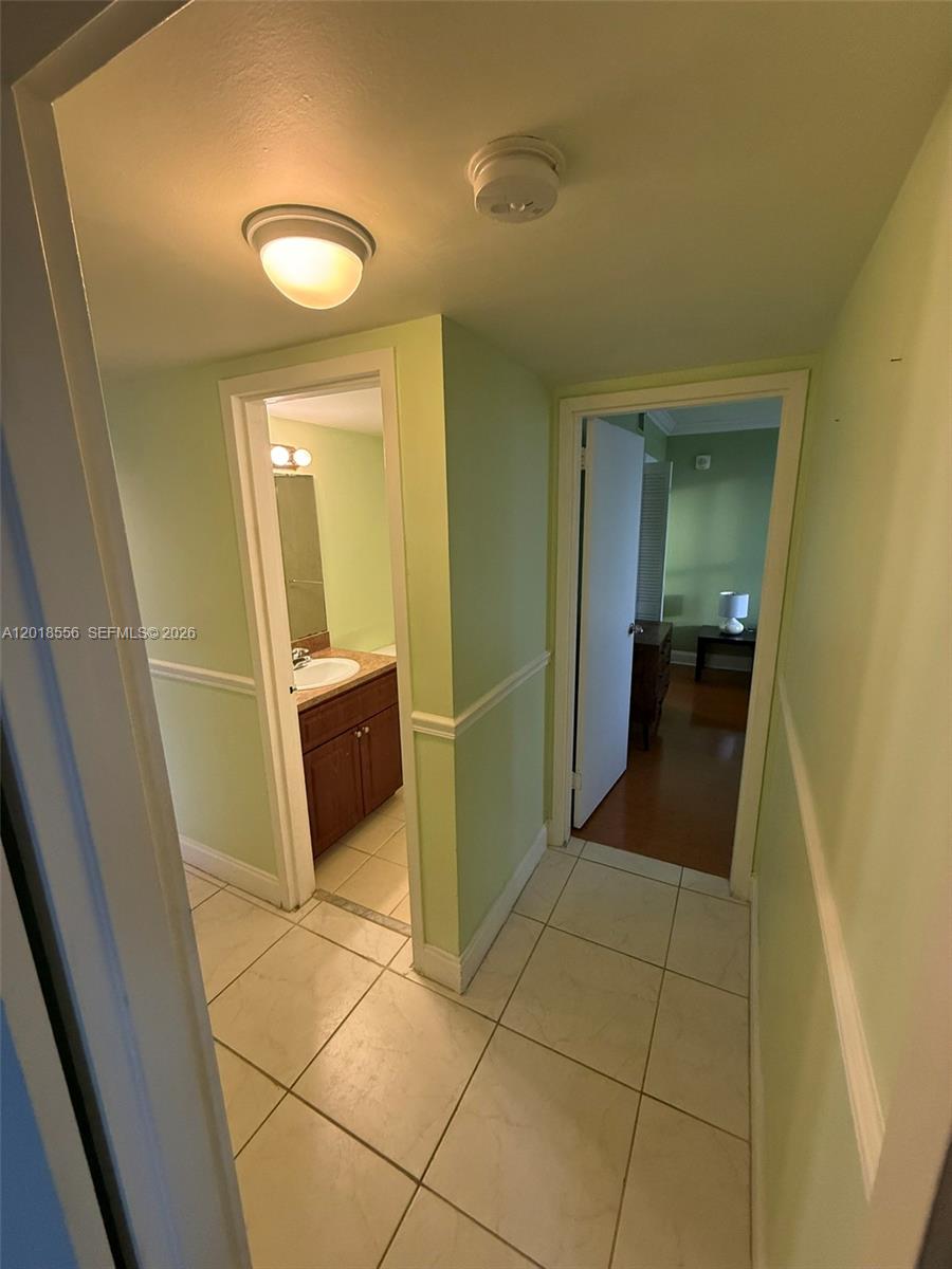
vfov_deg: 102.1
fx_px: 513
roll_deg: +1.7
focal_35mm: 14
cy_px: 634
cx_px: 476
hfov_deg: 85.7
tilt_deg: -10.3
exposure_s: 1/120
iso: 400
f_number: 2.2
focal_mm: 2.22
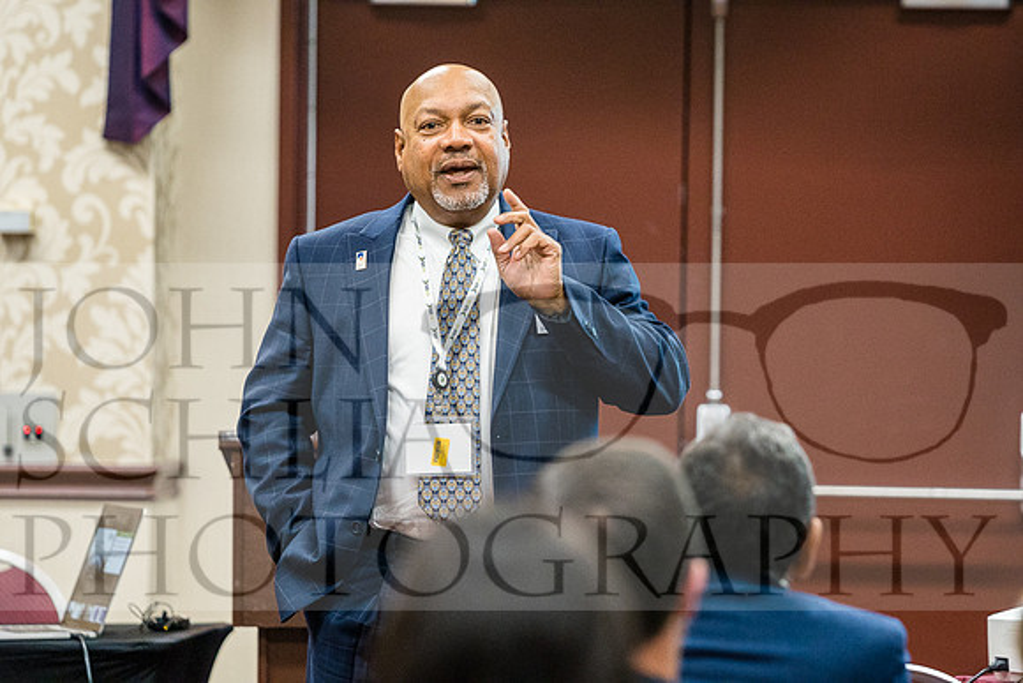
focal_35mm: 271
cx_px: 512
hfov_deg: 7.6
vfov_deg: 5.1
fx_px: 7702
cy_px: 342
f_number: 3.5
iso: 3200
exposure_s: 1/100
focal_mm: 181
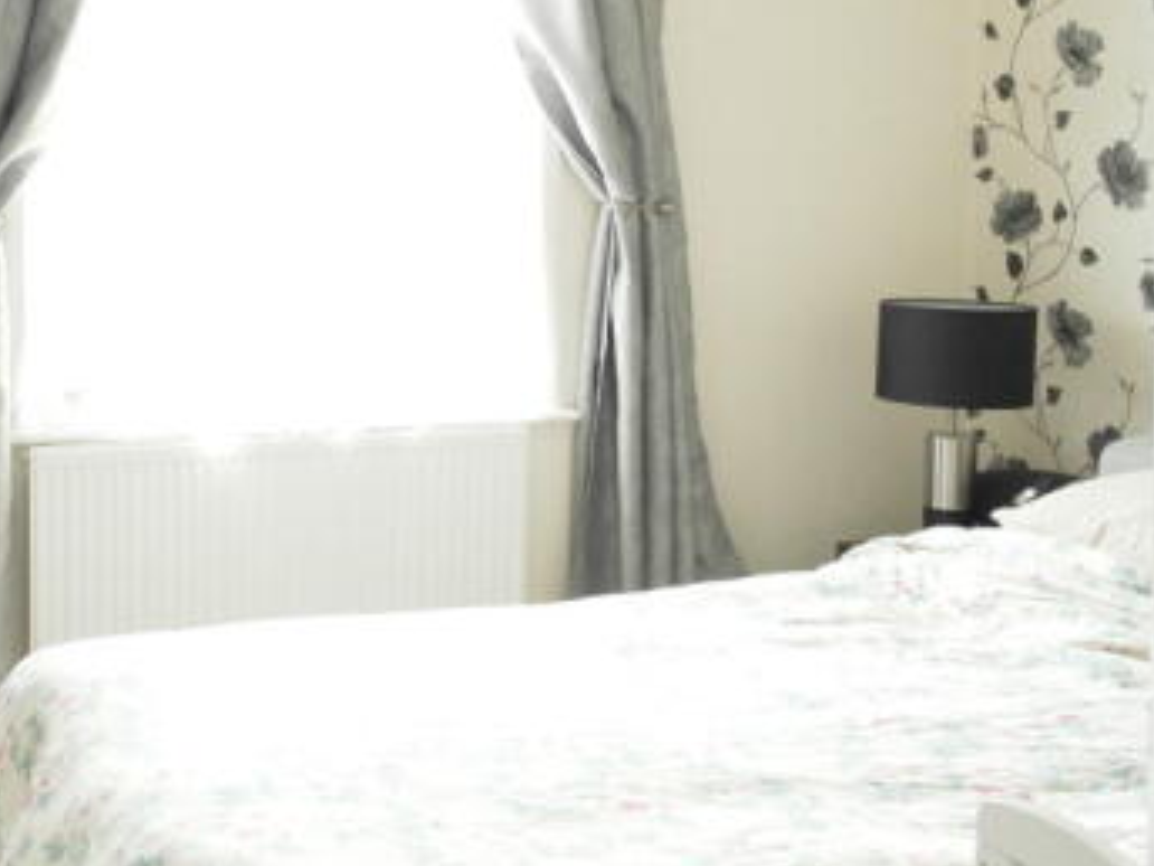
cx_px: 62
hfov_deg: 32.7
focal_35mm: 55
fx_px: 1834
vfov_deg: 26.4
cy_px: 267
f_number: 7.1
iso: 800
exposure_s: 1/5
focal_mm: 20
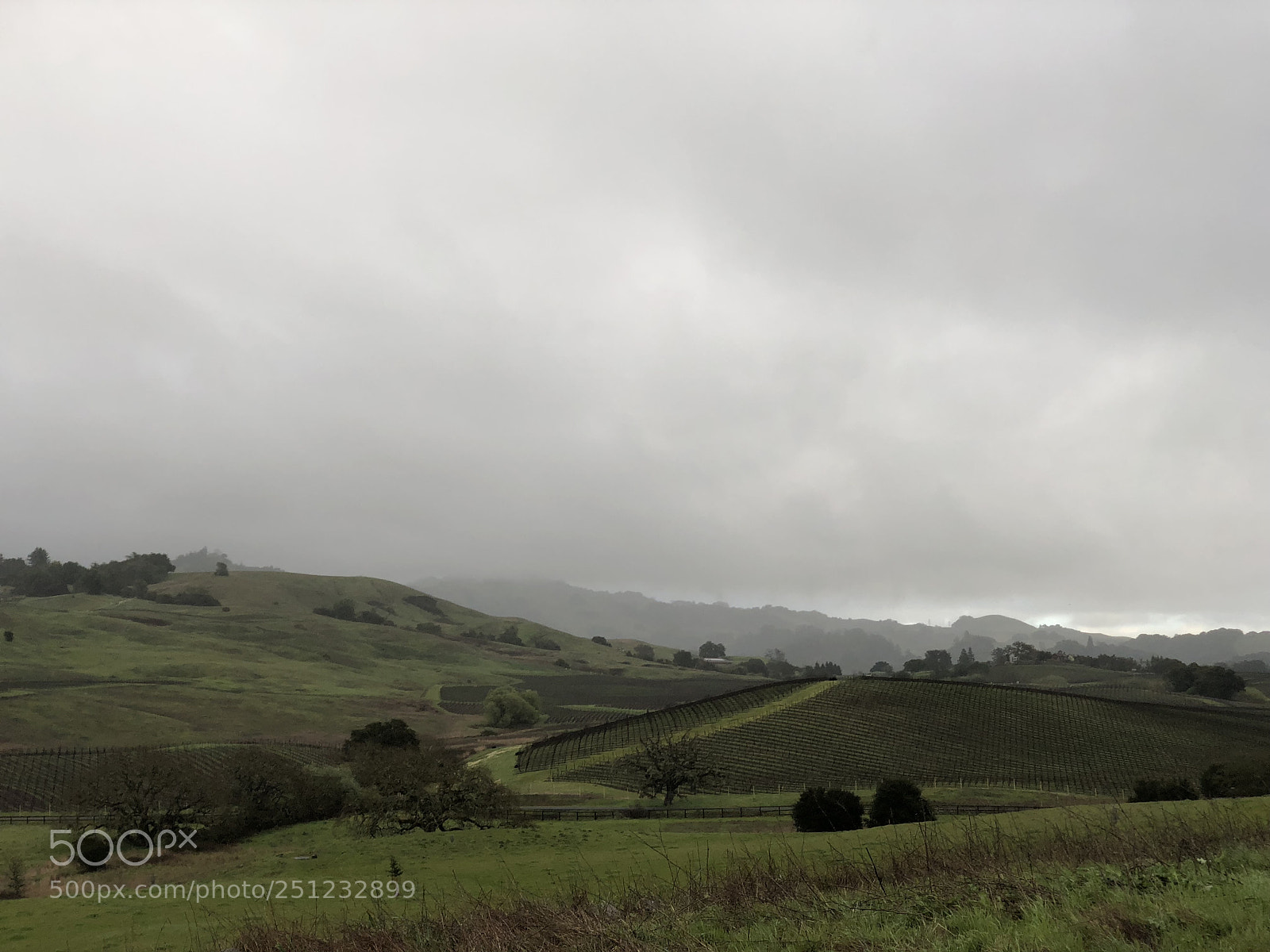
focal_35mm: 52
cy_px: 476
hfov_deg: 36.8
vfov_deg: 28.0
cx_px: 635
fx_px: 1908
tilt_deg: +10.4
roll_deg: +2.3
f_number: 2.4
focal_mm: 6
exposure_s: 1/120
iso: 25
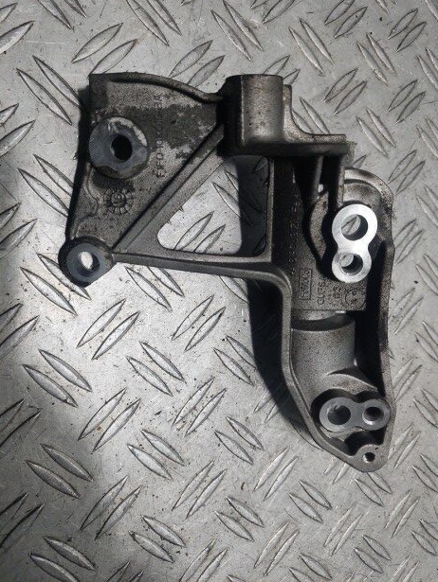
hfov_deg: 53.1
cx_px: 224
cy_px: 280
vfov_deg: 67.2
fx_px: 438
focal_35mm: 26
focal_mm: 5.23
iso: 80
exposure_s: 1/100
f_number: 1.8
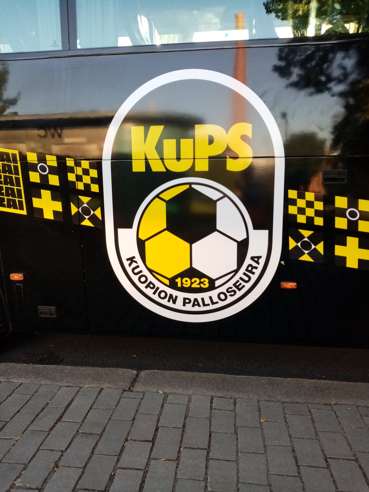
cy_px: 246
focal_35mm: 26
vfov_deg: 67.3
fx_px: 370
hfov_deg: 53.1
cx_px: 184
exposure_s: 1/100
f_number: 1.8
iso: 104
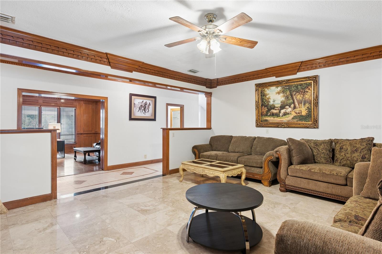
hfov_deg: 88.4
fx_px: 196
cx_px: 191
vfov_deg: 65.9
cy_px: 127
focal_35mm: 18
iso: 200
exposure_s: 1
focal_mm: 18.5
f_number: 9
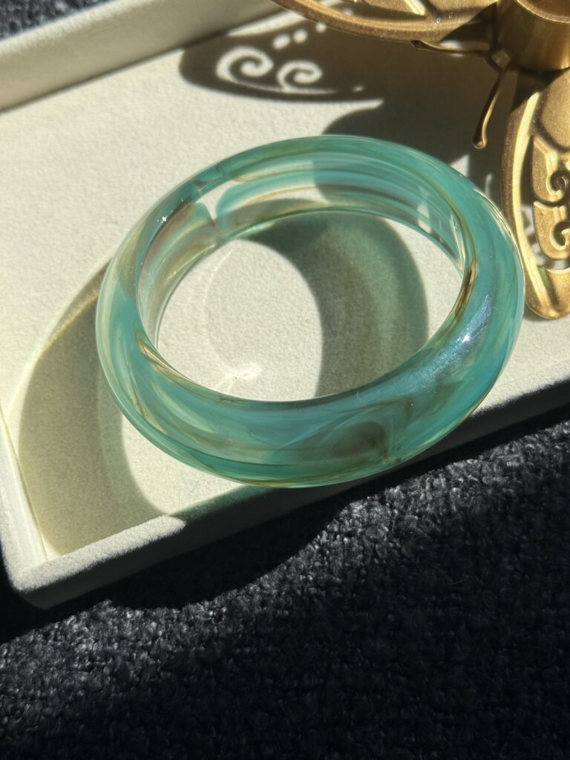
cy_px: 380
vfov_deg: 39.7
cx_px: 285
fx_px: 1054
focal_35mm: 48
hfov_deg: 30.3
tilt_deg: -68.3
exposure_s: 1/2762
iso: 64
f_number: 1.78
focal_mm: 6.76
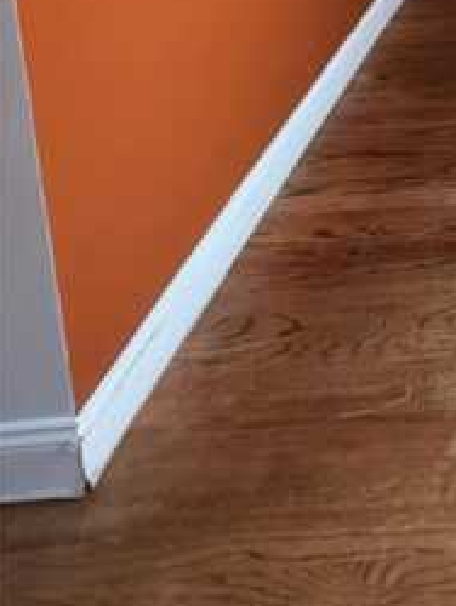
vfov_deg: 31.0
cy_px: -230
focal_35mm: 43
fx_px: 754
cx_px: 696
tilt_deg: -10.3
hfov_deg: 25.0
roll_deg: -1.8
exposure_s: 1/120
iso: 160
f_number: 2.2
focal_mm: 2.22
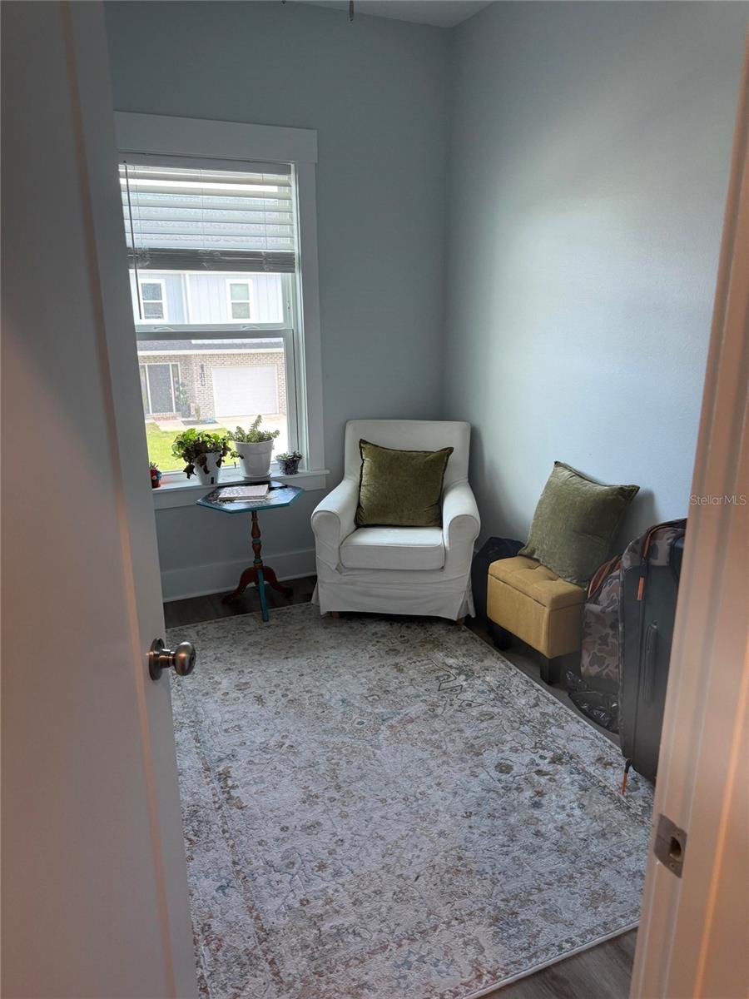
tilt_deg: -13.9
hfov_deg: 56.8
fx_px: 692
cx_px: 374
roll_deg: +0.4
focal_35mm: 24
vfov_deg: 71.6
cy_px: 500
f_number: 1.78
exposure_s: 1/120
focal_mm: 6.76
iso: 160
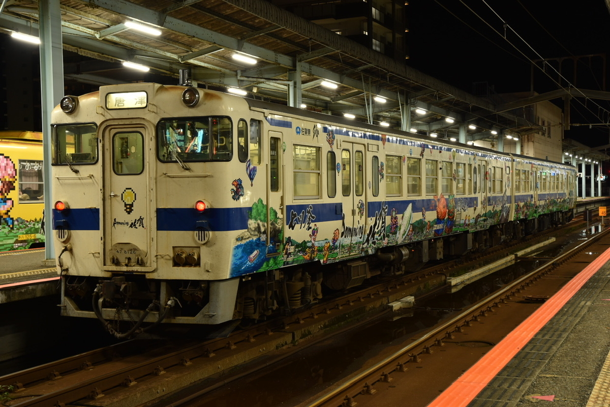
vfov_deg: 28.1
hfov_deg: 41.1
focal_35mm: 48
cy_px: 204
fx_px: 813
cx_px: 305
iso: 160
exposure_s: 1/3
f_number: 5.6
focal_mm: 32
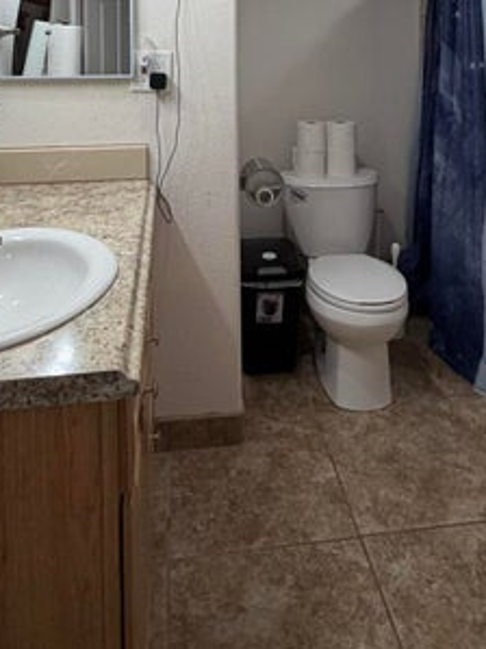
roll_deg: +0.4
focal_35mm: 30
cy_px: 69
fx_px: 562
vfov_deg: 52.9
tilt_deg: -3.6
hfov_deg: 46.8
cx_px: 245
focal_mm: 2.22
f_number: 2.2
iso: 160
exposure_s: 1/120
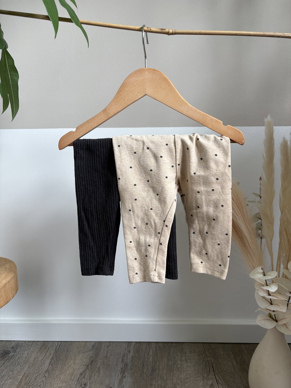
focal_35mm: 26
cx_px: 146
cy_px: 194
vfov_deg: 67.3
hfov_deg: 53.1
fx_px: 291
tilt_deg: -9.0
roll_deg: +0.5
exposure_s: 1/121
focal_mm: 5.96
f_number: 1.6
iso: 80
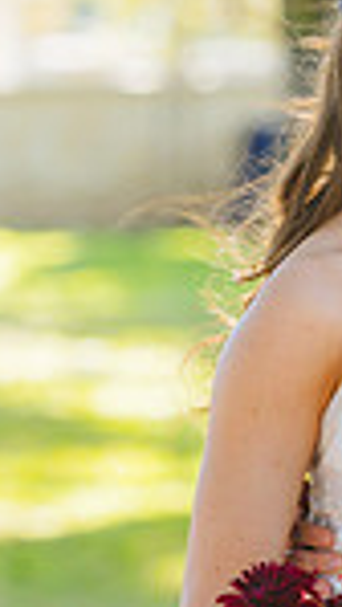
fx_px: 6872
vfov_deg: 5.0
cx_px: 596
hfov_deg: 2.8
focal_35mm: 427
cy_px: 509
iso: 160
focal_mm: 135
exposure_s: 1/125
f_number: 2.8
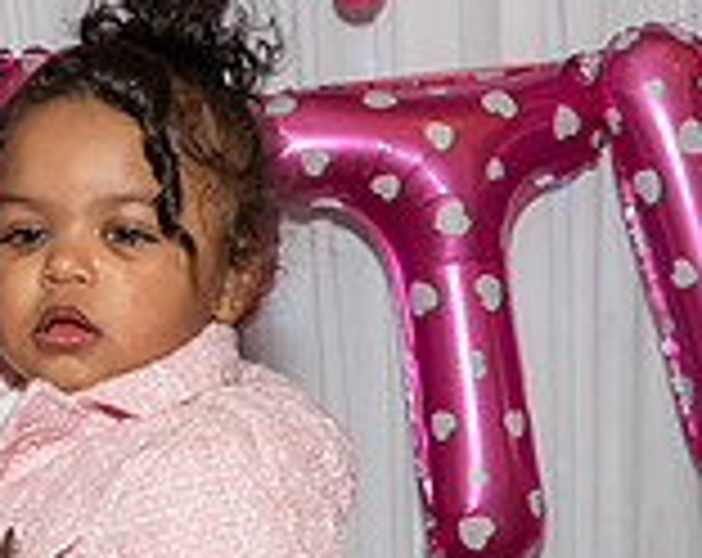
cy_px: 508
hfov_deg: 12.1
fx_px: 3295
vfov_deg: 9.6
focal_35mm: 159
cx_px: 36
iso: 640
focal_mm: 26
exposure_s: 1/250
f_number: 7.1
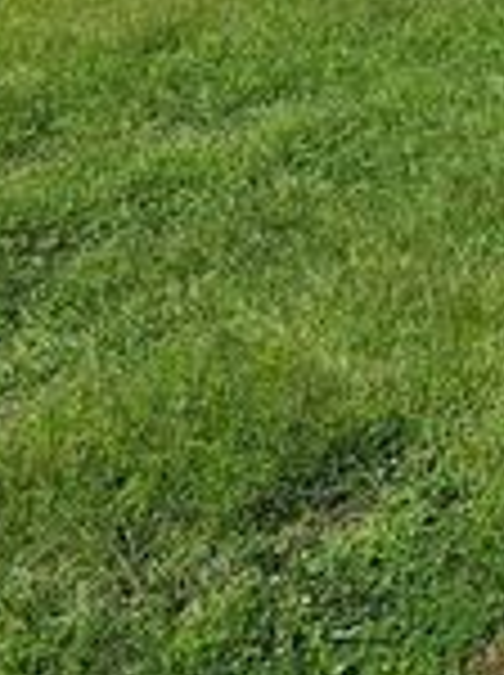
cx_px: 1058
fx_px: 1129
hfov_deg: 17.0
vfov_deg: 27.0
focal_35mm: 58
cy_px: -241
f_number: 1.9
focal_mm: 2.2
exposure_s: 1/1941
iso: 32
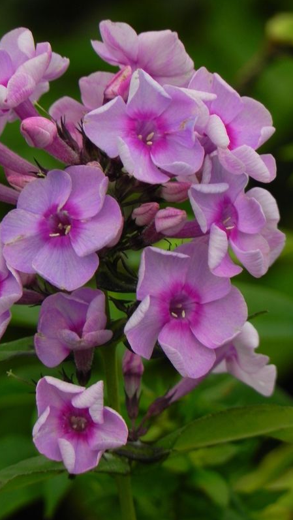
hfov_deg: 1.6
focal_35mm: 741
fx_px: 10223
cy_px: 260
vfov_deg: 2.9
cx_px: 99
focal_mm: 120
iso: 160
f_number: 5
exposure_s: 1/50
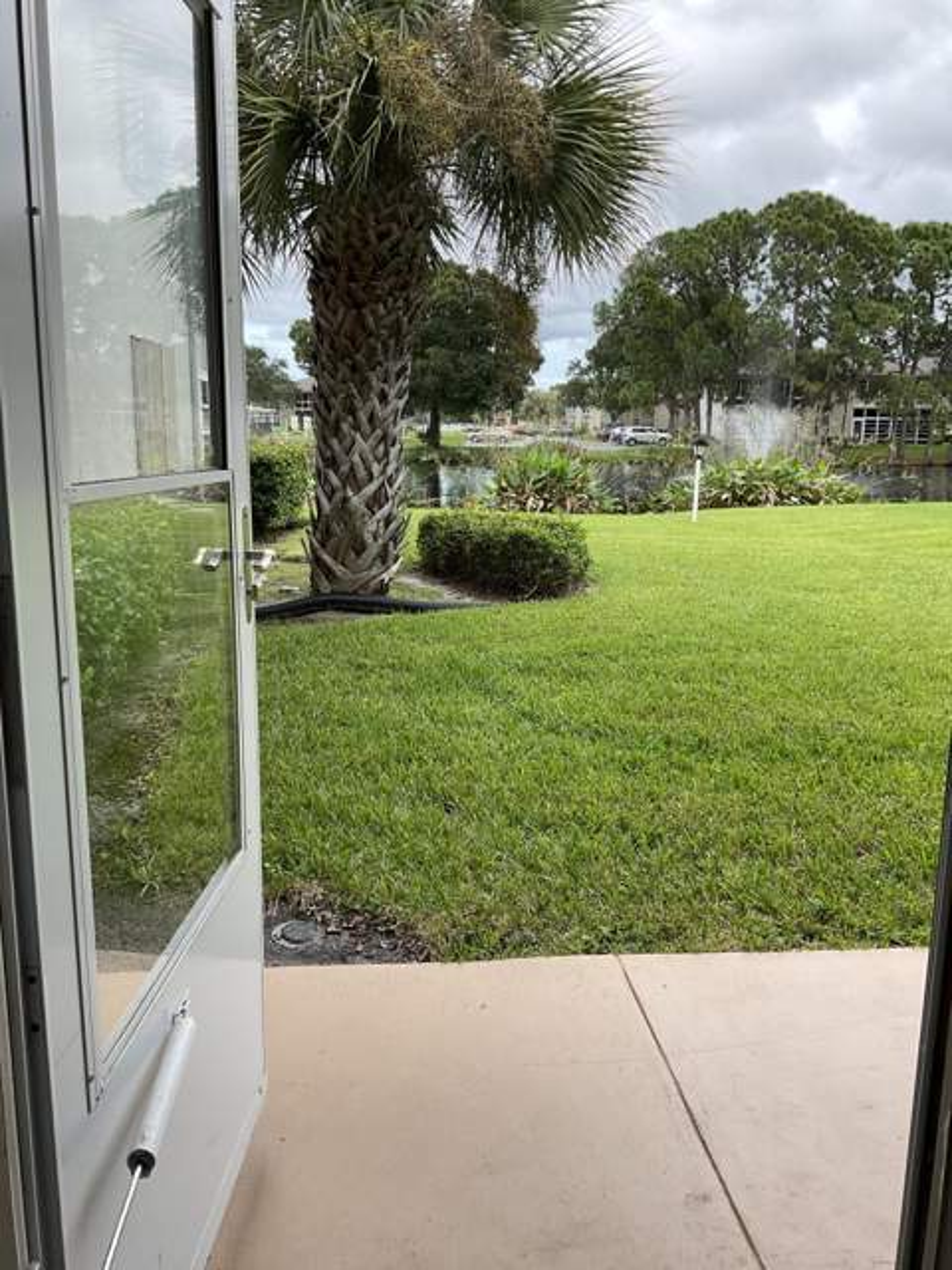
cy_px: 635
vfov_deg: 61.7
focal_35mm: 29
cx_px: 476
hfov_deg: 48.2
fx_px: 1063
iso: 25
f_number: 1.8
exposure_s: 1/122
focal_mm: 3
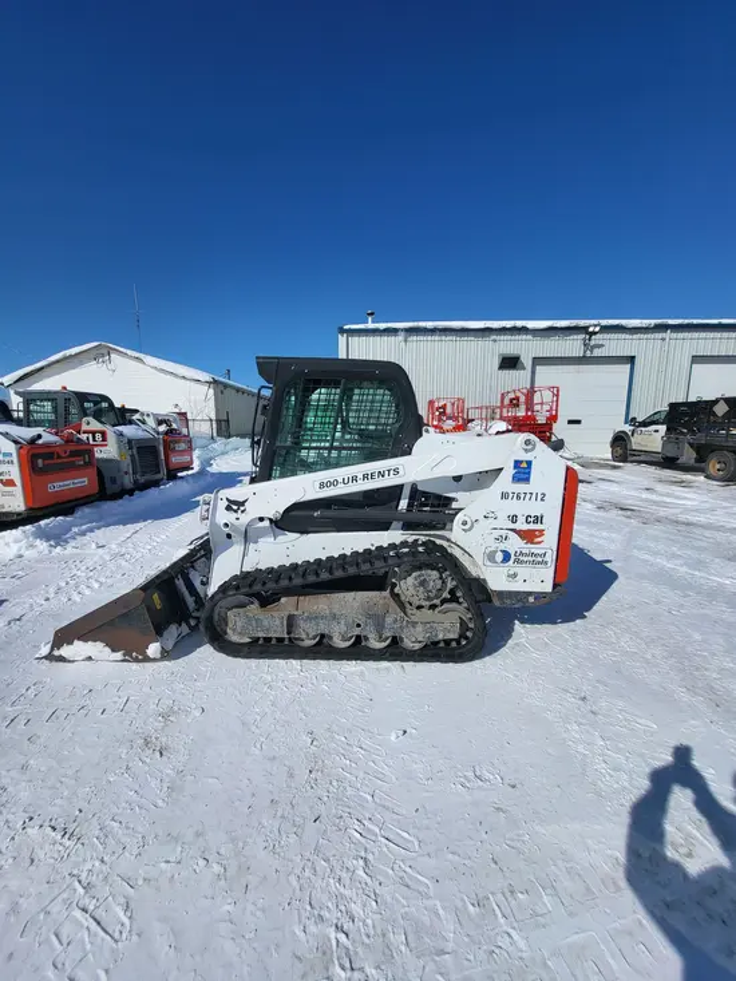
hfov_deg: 89.9
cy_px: 490
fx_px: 368
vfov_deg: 106.2
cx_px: 368
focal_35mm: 13
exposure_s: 1/3233
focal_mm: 1.74
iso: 32
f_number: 2.2
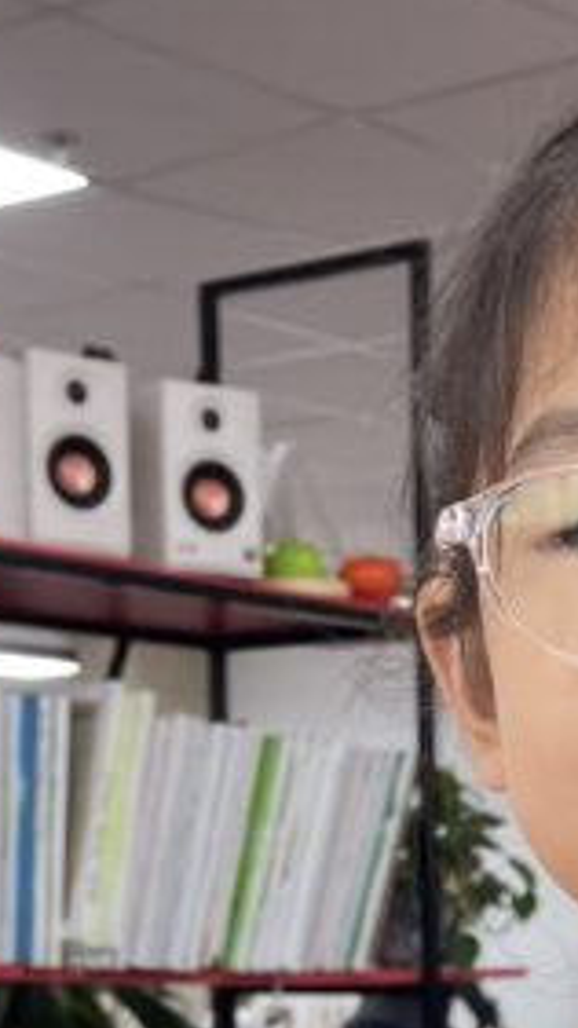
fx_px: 2644
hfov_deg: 12.1
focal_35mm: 97
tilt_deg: -8.7
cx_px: 732
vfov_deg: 20.0
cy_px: 1372
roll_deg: +0.0
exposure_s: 1/100
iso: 50
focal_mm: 5.1
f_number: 1.6
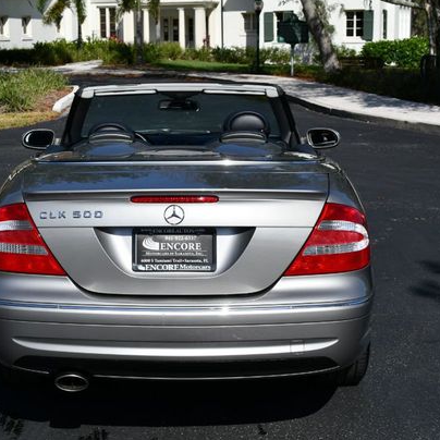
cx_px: 150
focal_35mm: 70
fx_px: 1007
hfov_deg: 24.5
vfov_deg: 24.7
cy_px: 222
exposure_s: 1/400
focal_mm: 35
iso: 100
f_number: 10
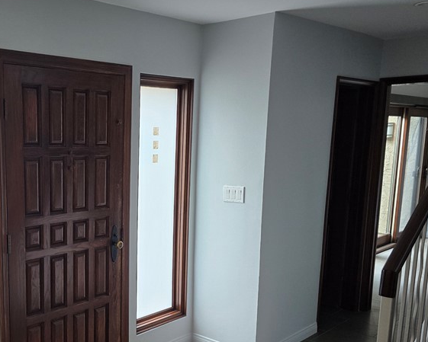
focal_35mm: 41
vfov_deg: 36.2
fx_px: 519
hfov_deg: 42.2
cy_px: 220
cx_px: 69
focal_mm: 6.3
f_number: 1.7
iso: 250
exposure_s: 1/120
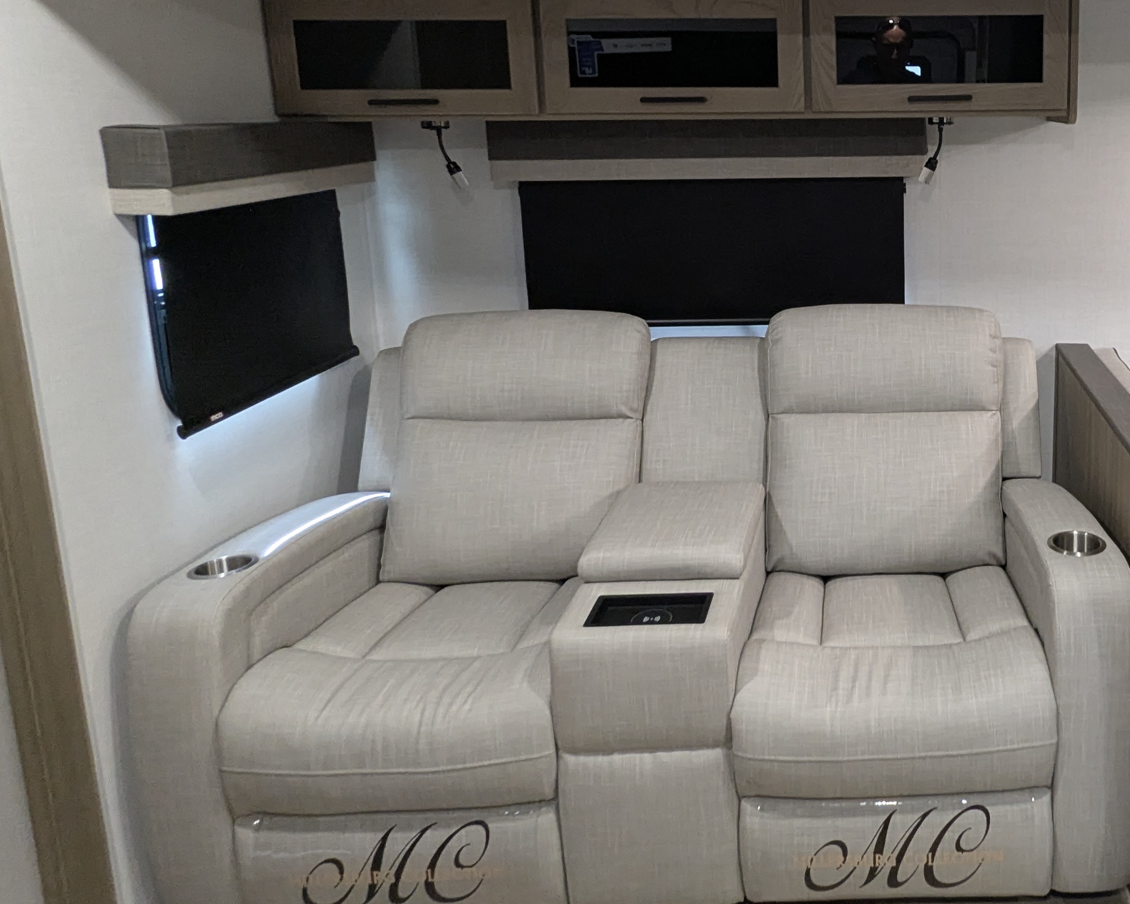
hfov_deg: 56.0
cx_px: 910
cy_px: 274
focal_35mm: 29
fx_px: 970
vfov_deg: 48.8
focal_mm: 2.35
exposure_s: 1/55.2
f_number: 2.2
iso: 346
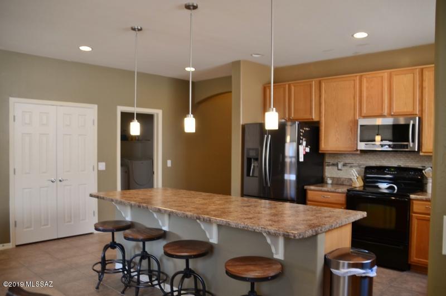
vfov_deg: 43.4
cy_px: 148
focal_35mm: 30
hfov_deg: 62.0
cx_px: 223
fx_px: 371
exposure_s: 1/10
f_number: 3.5
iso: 100
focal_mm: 20
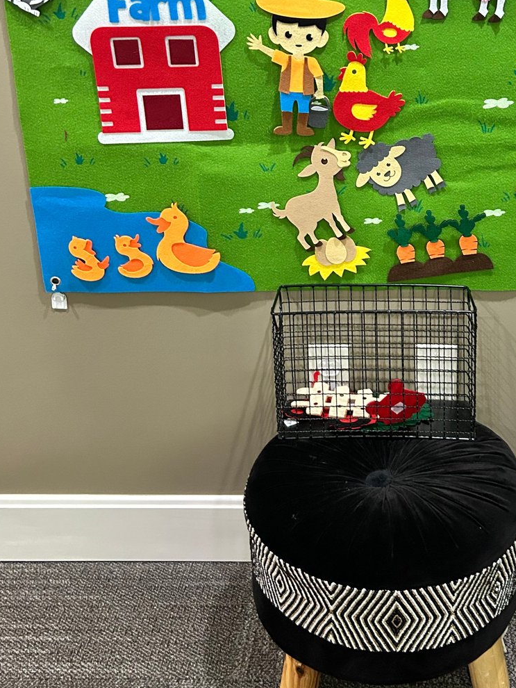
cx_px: 365
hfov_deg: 33.9
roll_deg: -0.8
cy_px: 220
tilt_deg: -18.0
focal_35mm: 42
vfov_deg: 44.0
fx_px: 834
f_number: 1.5
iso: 500
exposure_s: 1/60
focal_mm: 5.7
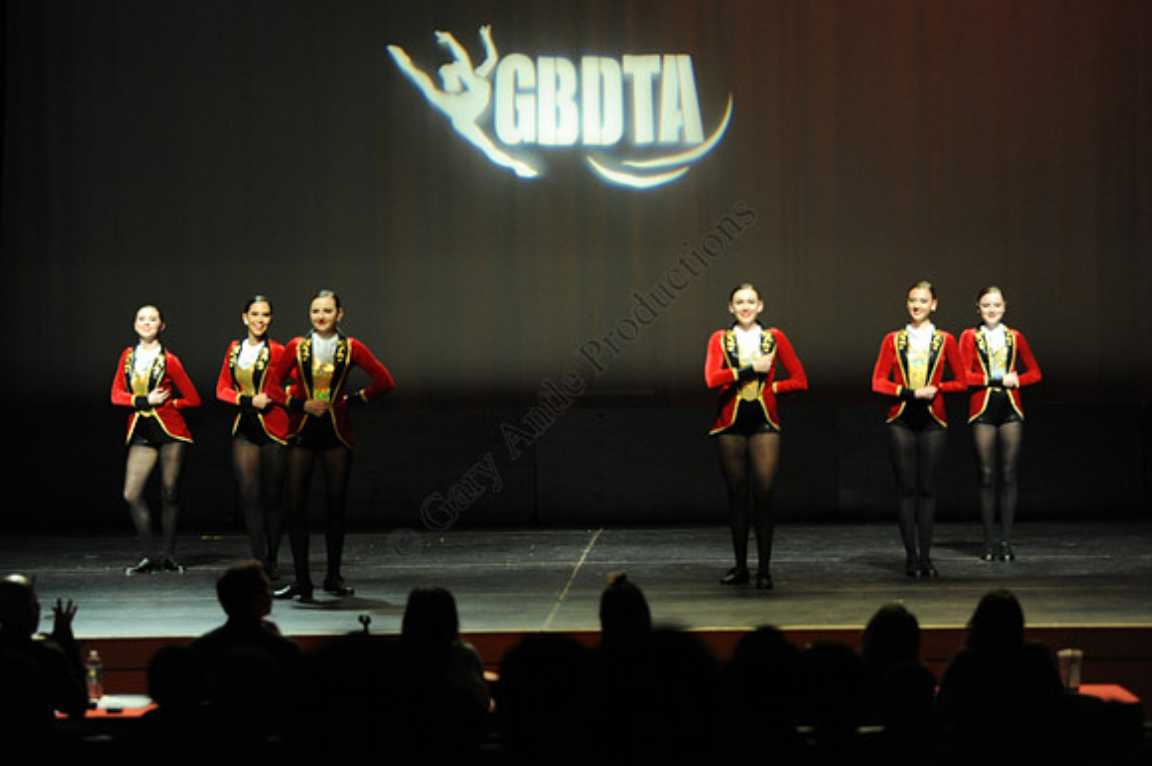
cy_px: 383
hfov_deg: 20.4
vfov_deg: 13.7
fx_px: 3198
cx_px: 576
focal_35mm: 100
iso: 2500
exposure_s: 1/400
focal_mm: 100
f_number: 2.8
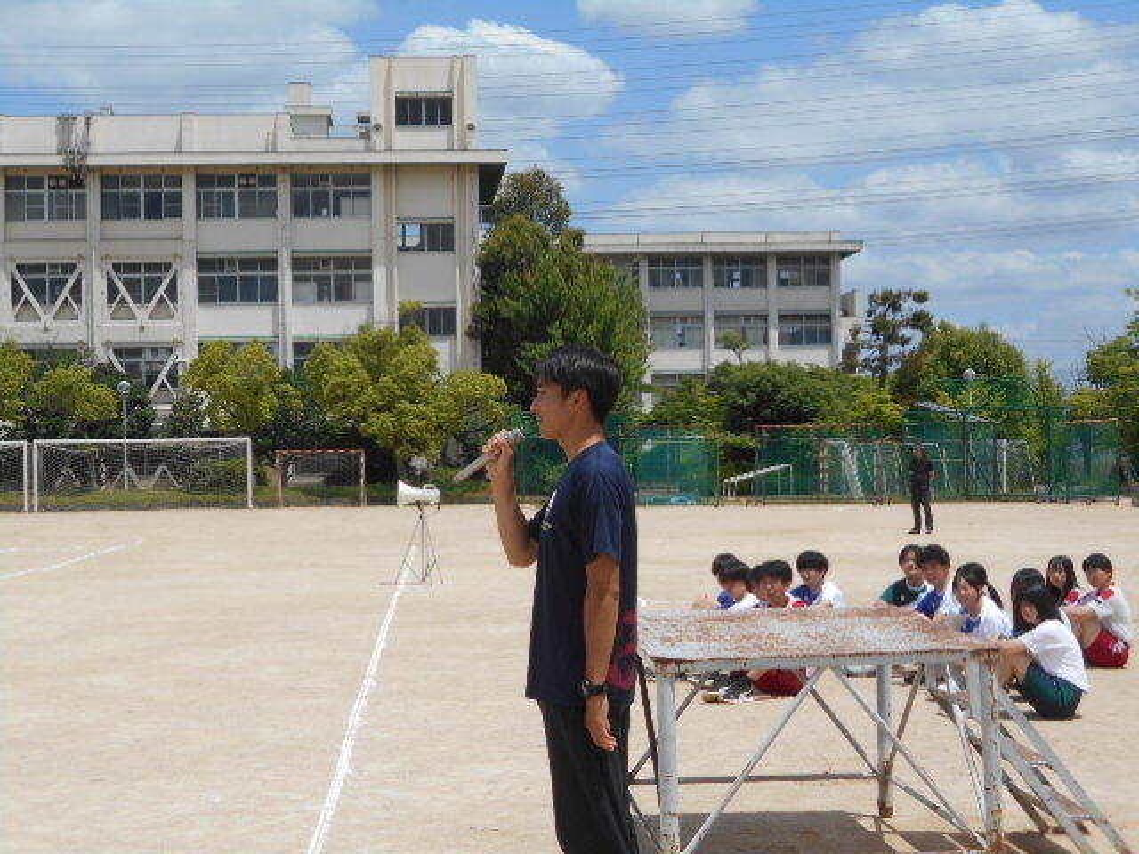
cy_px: 427
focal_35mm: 66
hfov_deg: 29.4
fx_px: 2172
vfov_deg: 22.3
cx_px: 570
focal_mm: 11.6
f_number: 5.3
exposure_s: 1/800
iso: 80
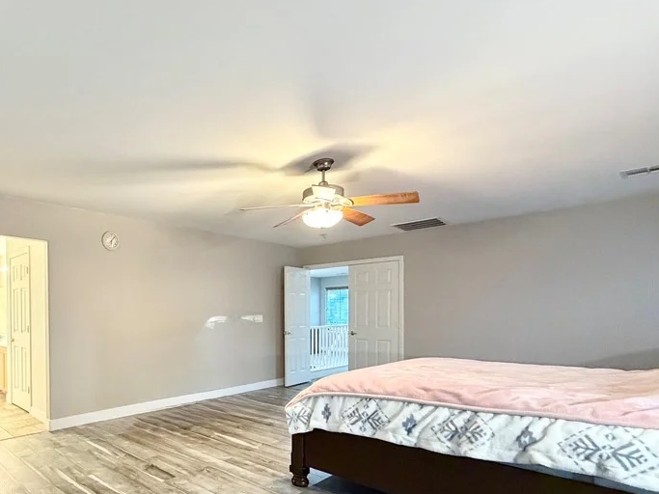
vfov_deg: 62.3
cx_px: 169
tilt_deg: -1.4
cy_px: 318
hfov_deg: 73.7
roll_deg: +0.7
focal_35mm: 21
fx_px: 400
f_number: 2.2
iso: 640
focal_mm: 2.22
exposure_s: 1/60
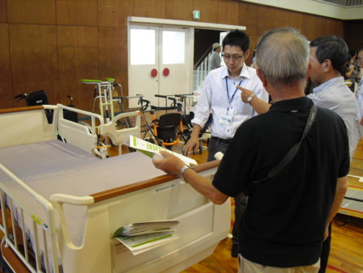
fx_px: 378
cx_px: 182
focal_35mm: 36
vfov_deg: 39.7
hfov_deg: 51.3
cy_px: 136
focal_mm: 6.3
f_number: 3.1
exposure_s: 1/100
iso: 400
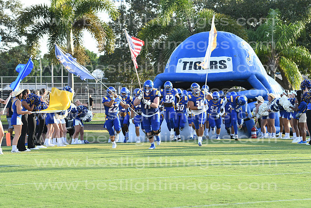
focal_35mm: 147
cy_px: 104
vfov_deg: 9.3
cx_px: 156
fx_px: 1270
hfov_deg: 14.0
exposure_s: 1/500
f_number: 5.6
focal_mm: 98
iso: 320
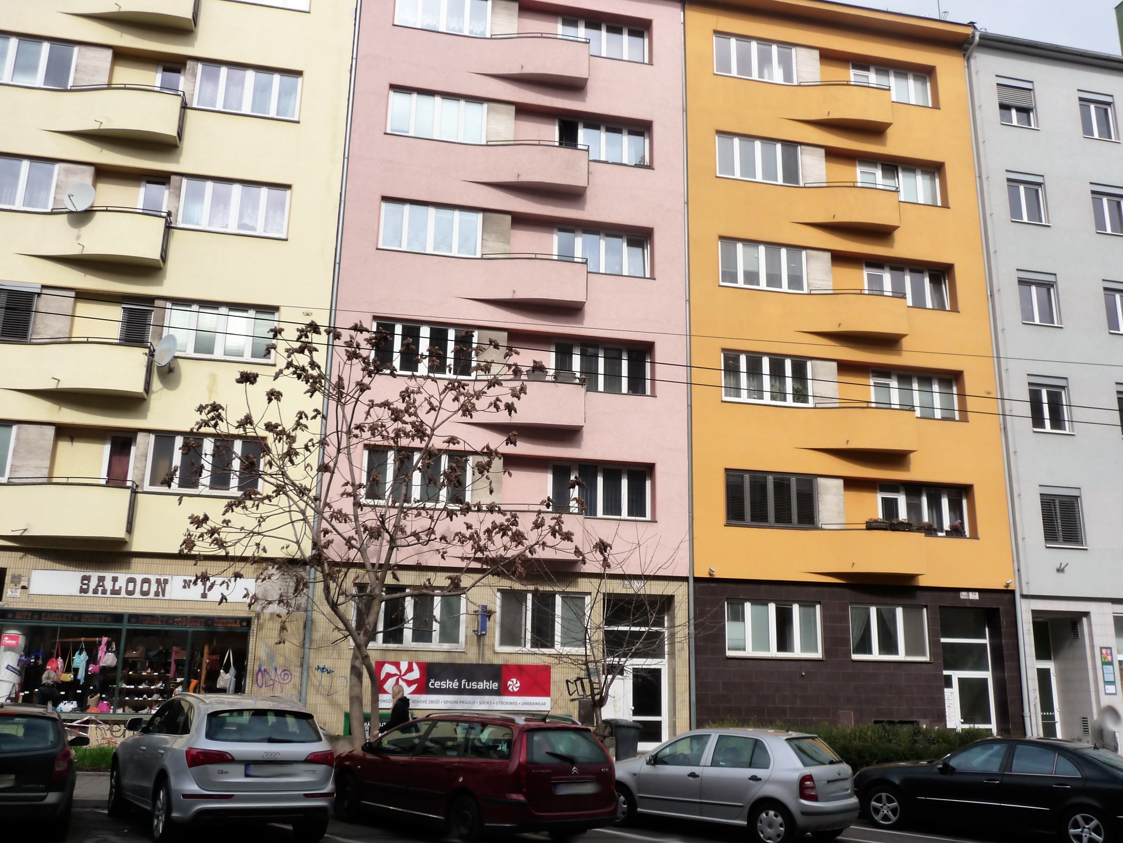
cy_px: 422
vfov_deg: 46.8
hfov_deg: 60.0
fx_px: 973
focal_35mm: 30
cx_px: 562
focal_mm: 5
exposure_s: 1/320
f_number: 8
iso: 160
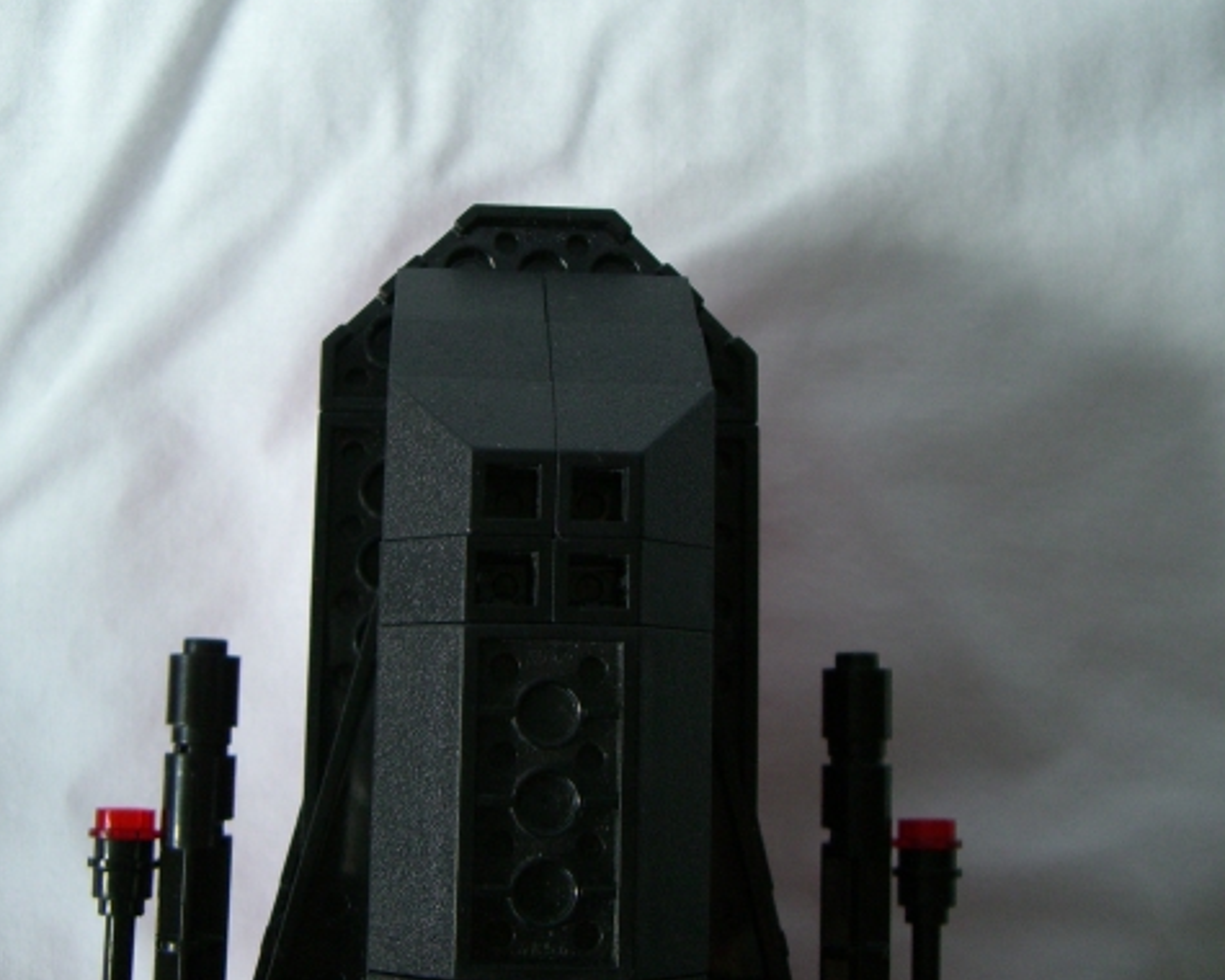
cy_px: 418
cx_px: 557
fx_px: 1813
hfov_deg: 37.3
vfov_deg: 30.2
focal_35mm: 50
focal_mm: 6.2
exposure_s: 1/60
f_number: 2.7
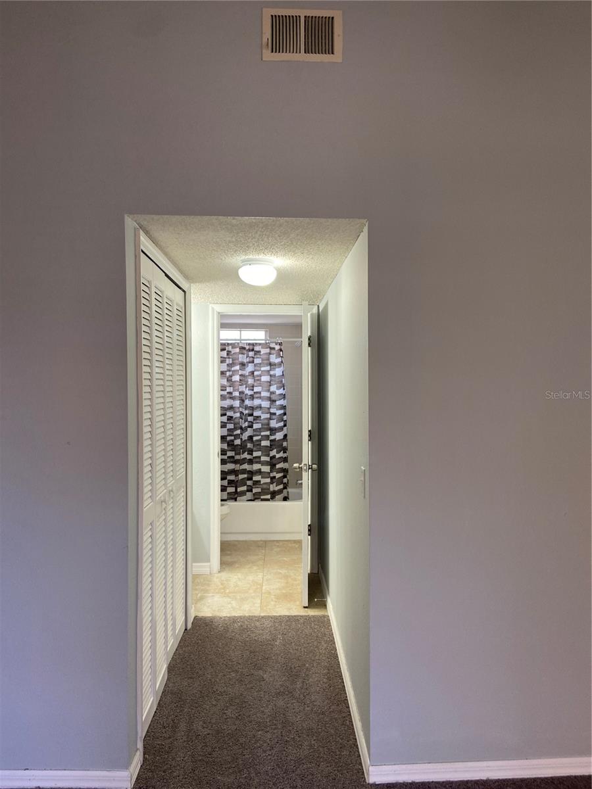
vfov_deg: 67.3
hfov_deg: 53.1
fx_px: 593
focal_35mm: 26
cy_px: 394
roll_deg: +0.2
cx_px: 296
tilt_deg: -0.8
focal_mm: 4.25
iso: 100
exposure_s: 1/60
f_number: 1.8
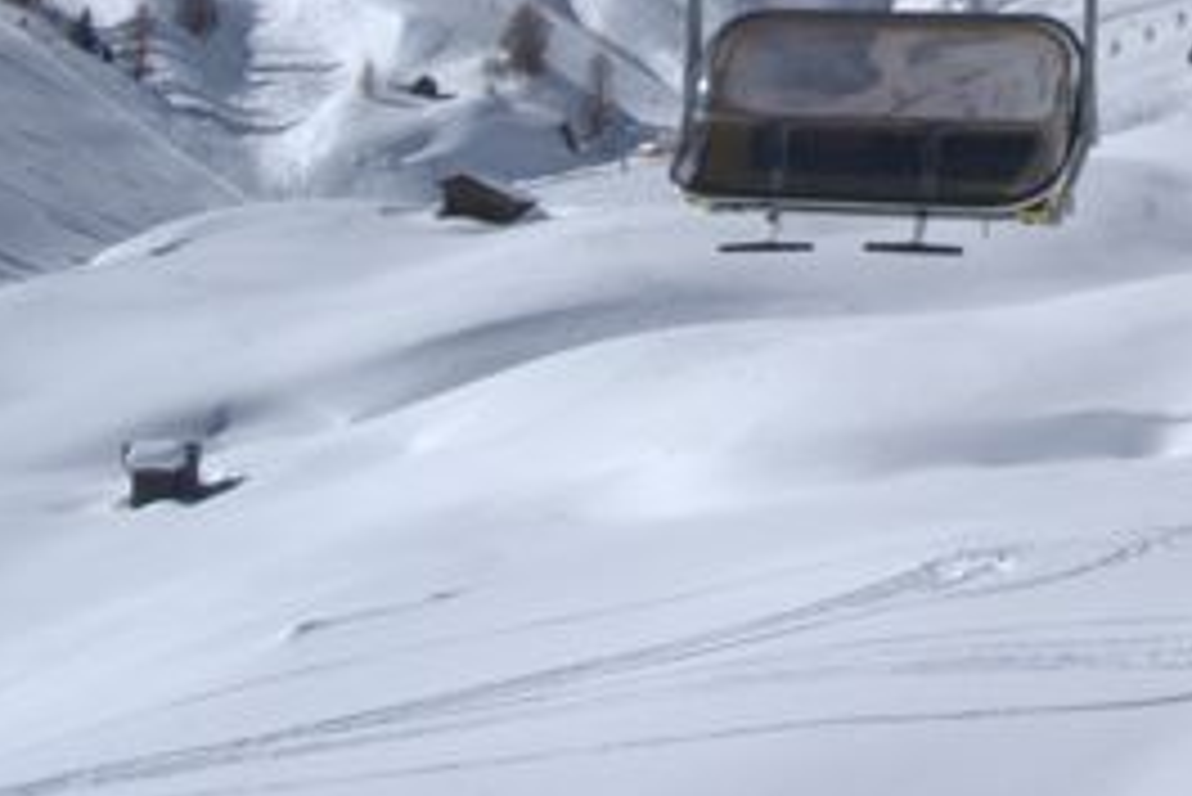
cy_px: -97
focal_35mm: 87
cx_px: 1143
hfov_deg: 22.6
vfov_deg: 15.3
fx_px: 2882
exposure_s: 1/500
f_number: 11
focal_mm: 24
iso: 200
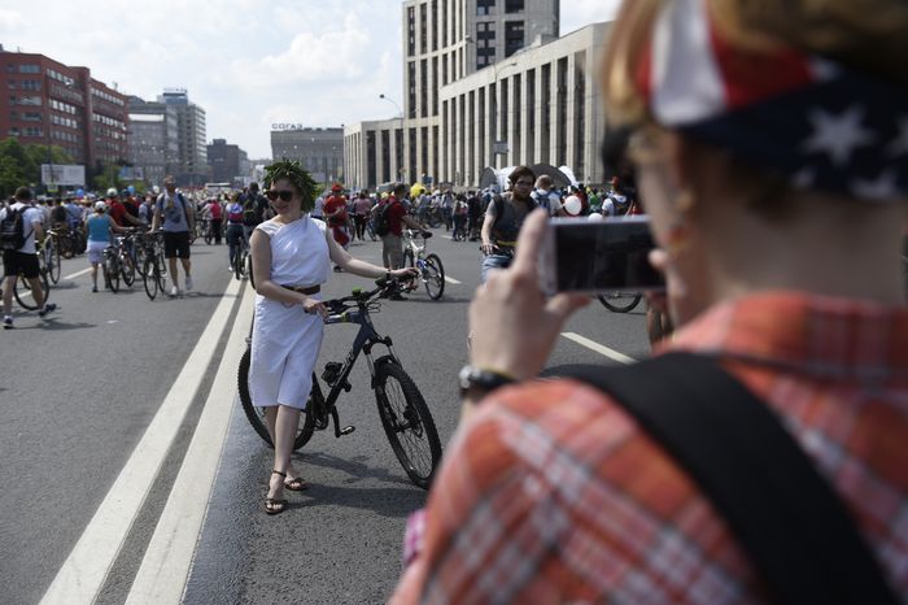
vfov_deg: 37.8
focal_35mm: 35
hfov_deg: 54.5
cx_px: 454
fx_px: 882
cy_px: 302
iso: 100
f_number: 4
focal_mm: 35
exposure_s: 1/1250
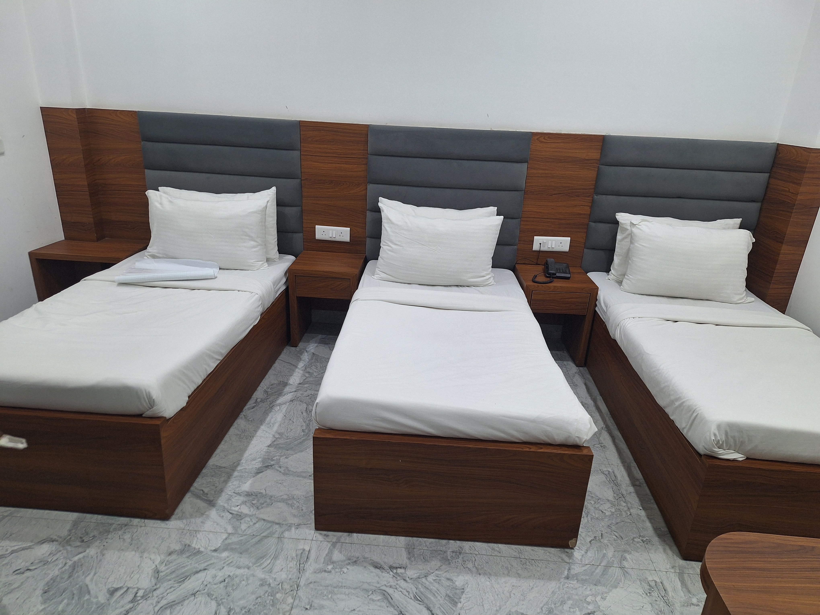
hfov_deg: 73.9
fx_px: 545
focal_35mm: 23
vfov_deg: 58.9
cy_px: 308
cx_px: 410
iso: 200
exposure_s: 1/50
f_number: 1.8
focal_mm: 5.54
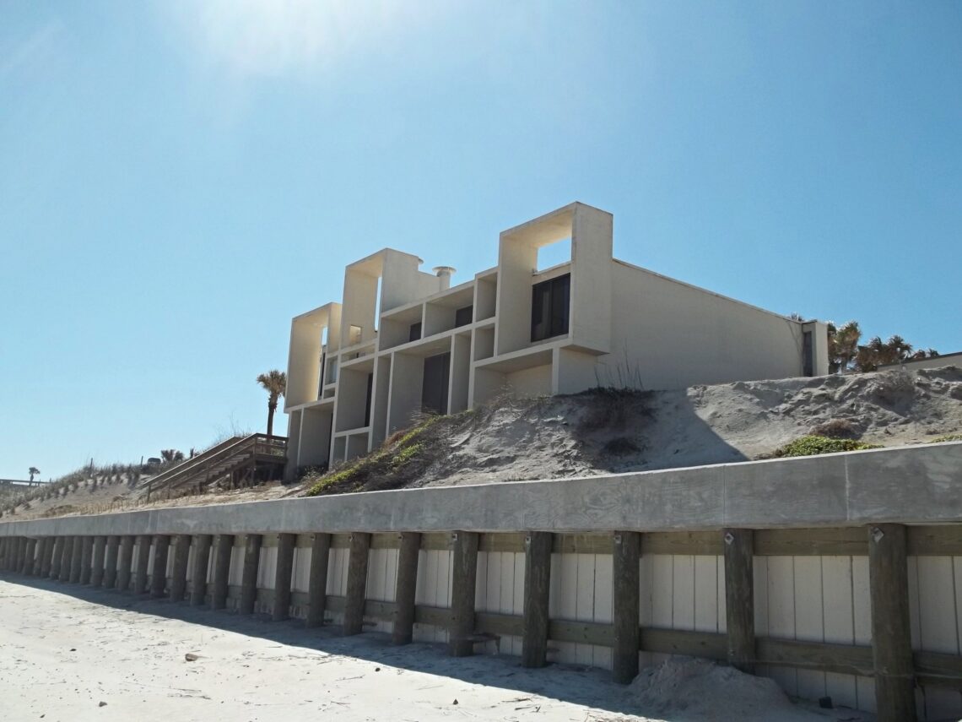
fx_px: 917
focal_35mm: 33
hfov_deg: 55.4
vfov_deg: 42.9
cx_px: 481
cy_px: 361
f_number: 8
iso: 64
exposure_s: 1/250
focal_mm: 5.9
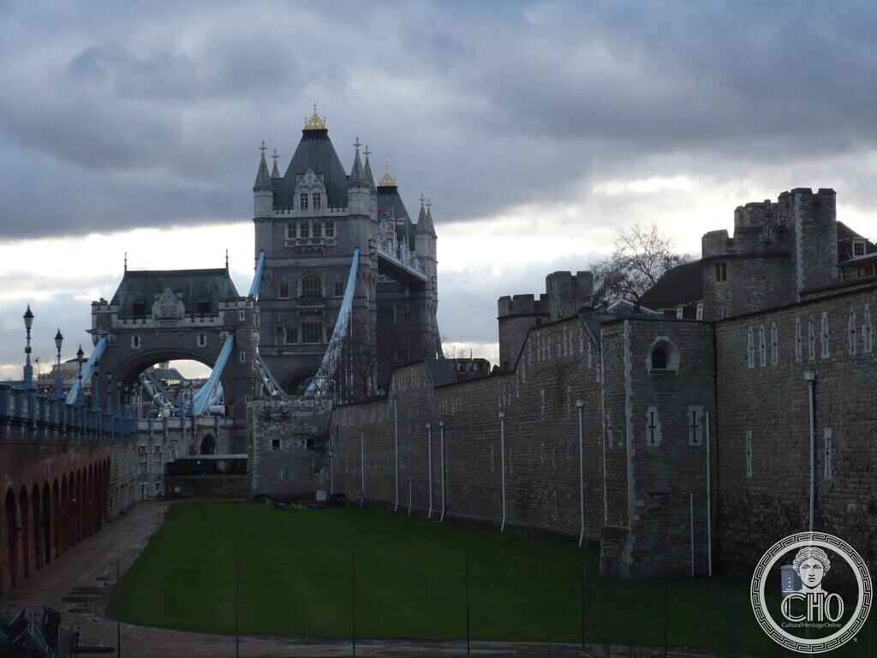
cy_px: 329
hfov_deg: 26.0
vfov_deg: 19.6
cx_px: 438
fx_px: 1900
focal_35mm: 75
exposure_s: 1/250
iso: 100
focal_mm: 9.1
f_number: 3.5
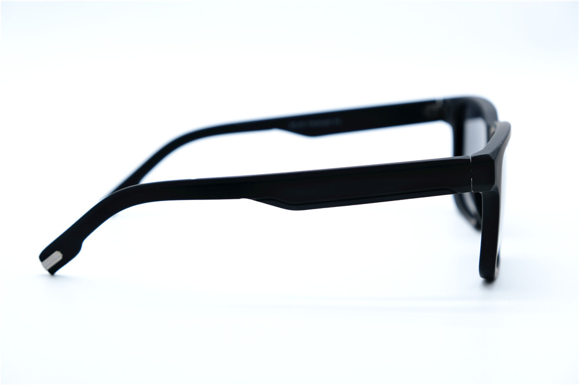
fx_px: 1174
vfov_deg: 18.7
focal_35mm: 73
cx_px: 290
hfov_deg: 27.7
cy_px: 192
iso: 320
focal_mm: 48.4
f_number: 5.6
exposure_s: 1/220
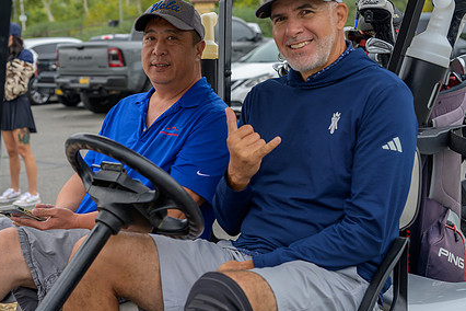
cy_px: 116
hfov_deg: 31.4
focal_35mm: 64
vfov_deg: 21.2
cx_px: 205
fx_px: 828
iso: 100
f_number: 4
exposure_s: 1/200
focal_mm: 47
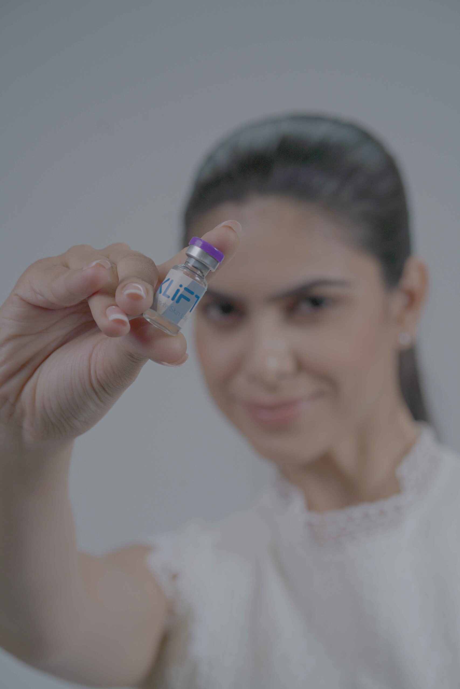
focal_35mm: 85
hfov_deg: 16.1
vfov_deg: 23.9
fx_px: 1629
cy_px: 344
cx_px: 230
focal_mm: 85
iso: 800
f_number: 8
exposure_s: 1/100
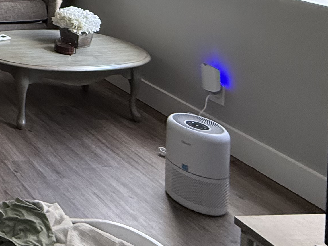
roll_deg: -0.4
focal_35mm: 49
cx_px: -208
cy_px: -111
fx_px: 464
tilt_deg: -1.0
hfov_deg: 25.0
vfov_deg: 24.1
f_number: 2.2
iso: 320
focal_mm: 2.22
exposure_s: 1/71
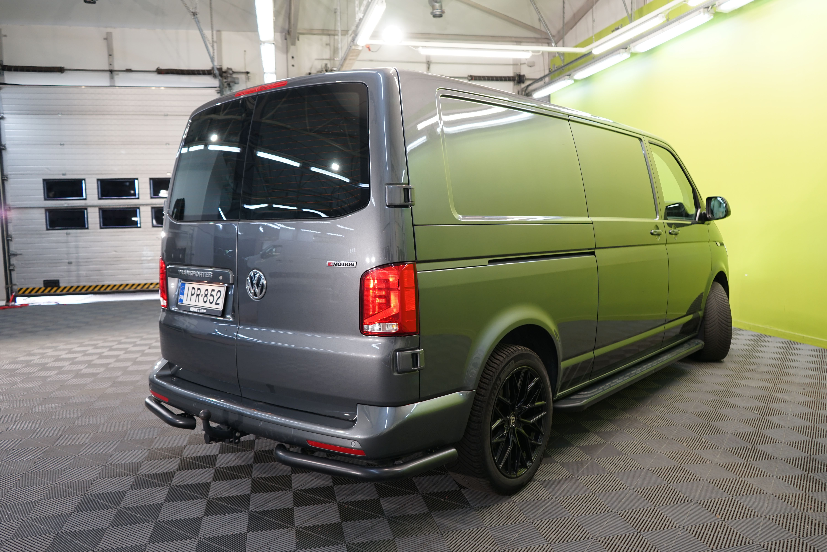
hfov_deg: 65.5
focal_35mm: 28
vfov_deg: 46.4
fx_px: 643
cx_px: 414
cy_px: 276
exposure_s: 1/30
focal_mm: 28
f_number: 4
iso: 400
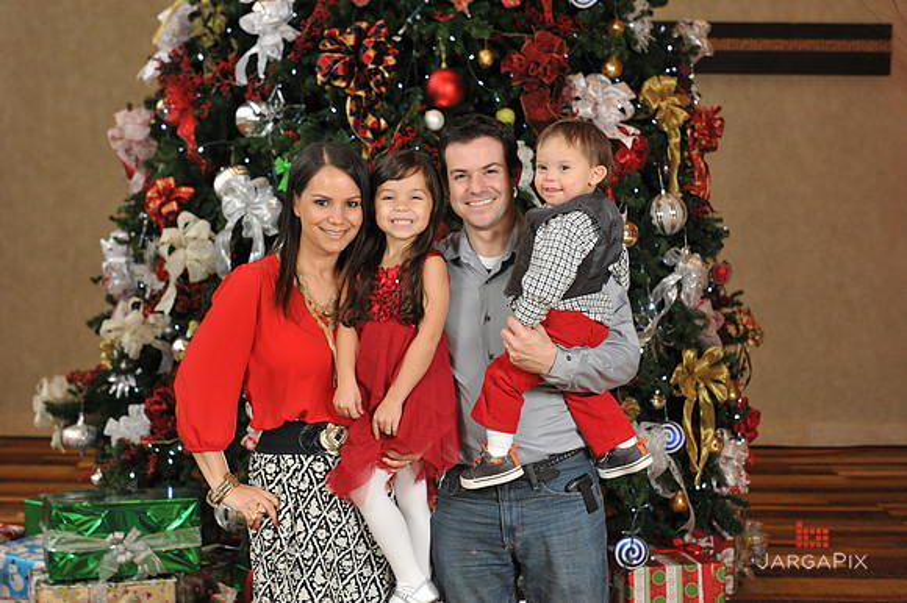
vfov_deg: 21.9
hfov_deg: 32.4
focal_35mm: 62
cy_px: 302
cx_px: 454
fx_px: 1561
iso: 1600
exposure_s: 1/125
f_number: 6.3
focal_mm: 62
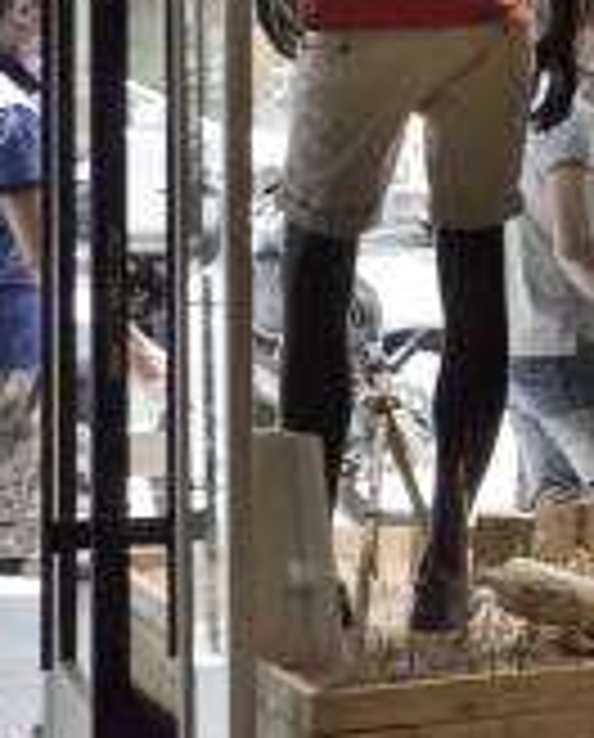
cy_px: -248
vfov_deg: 11.4
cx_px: 796
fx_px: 3591
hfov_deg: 9.3
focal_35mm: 164
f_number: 4
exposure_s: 1/1000
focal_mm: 24
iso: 800
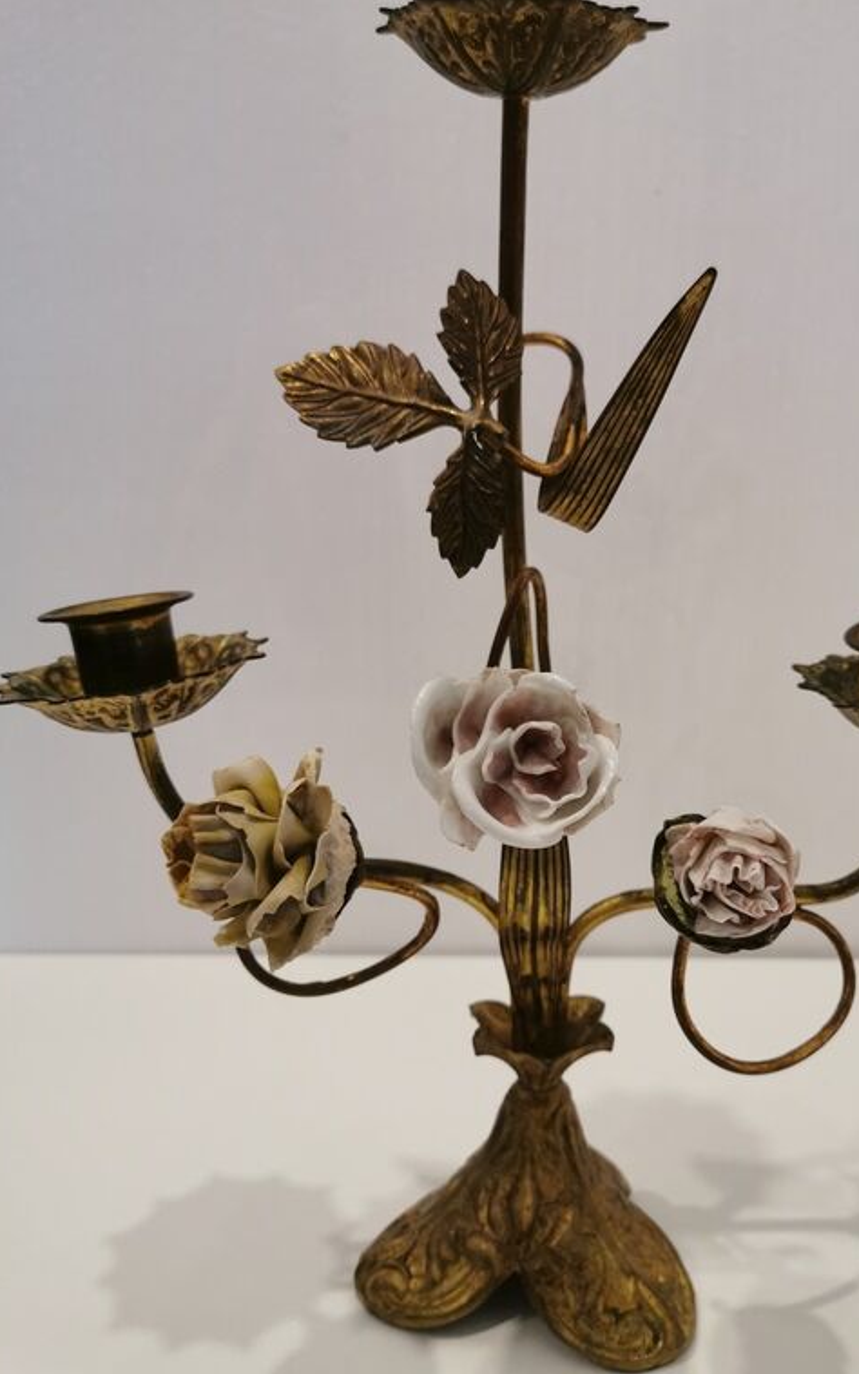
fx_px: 1086
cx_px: 504
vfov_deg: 64.6
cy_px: 680
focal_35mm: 29
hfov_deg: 43.0
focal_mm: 5.58
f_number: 1.8
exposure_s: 1/100
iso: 200
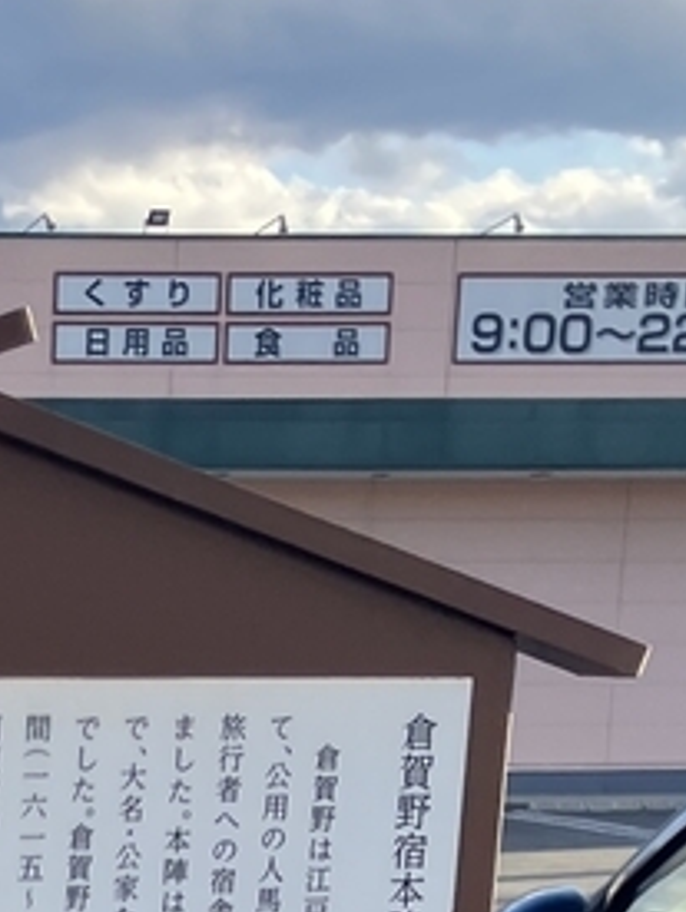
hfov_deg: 11.5
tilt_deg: -16.1
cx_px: -467
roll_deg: +1.4
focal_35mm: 122
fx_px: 3216
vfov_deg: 14.1
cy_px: 1681
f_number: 1.8
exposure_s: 1/486
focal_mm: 3.99
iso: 32
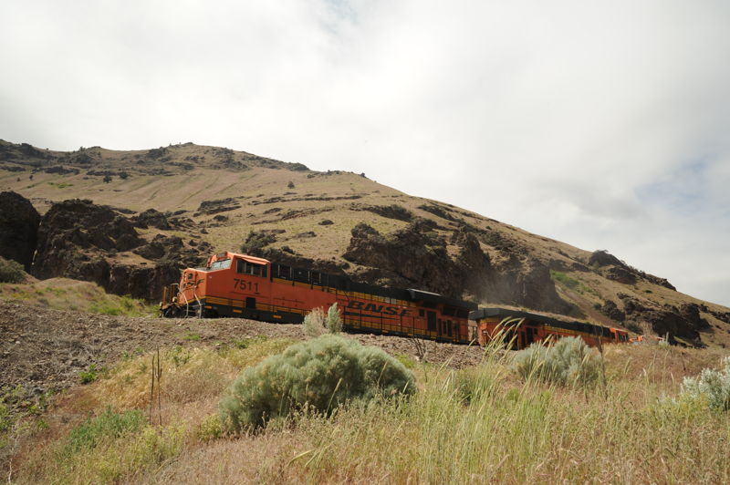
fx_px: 628
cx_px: 365
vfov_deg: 42.3
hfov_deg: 60.3
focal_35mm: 31
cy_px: 242
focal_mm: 31
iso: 200
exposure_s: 1/160
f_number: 16
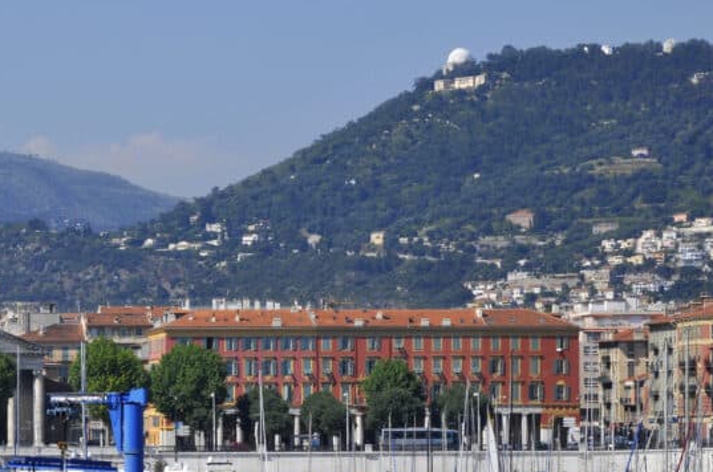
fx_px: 3776
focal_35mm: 191
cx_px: 114
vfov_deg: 7.2
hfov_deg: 10.7
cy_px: 327
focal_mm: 72
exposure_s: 1/250
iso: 200
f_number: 16
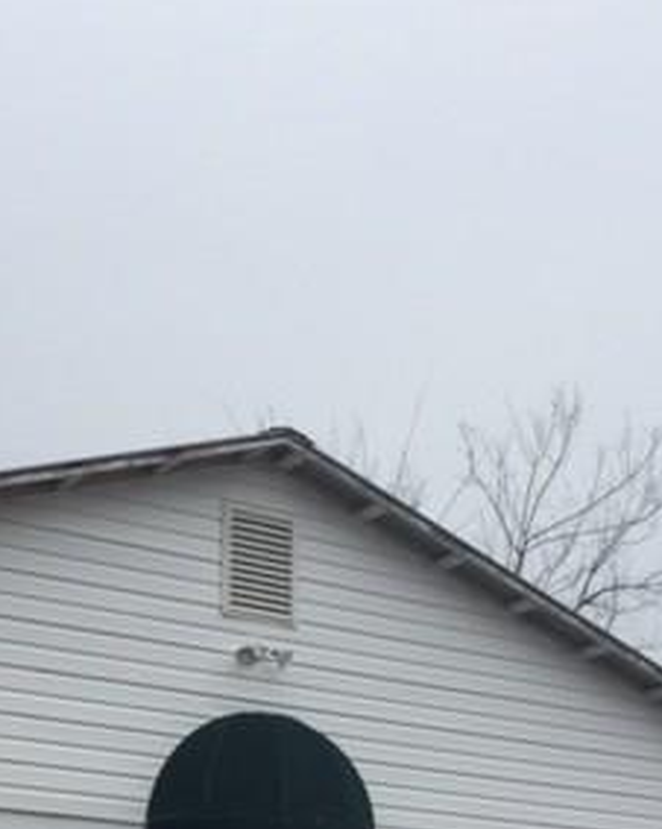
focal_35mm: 64
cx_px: 129
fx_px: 1569
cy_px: 826
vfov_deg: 27.9
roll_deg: -1.0
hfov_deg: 23.5
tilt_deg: +9.4
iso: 32
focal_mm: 4.15
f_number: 2.2
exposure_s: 1/2083
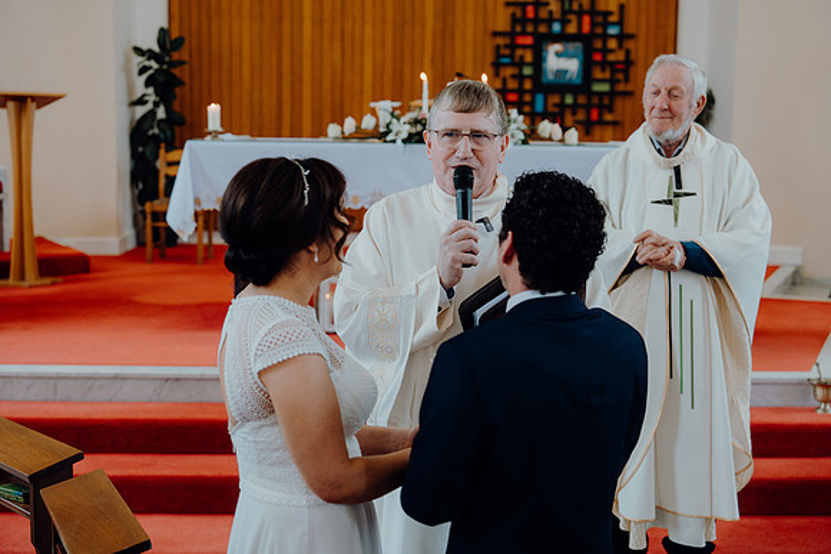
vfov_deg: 27.0
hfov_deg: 39.6
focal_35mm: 50
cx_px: 416
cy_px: 277
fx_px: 1154
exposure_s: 1/200
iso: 500
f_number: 2.8
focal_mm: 50
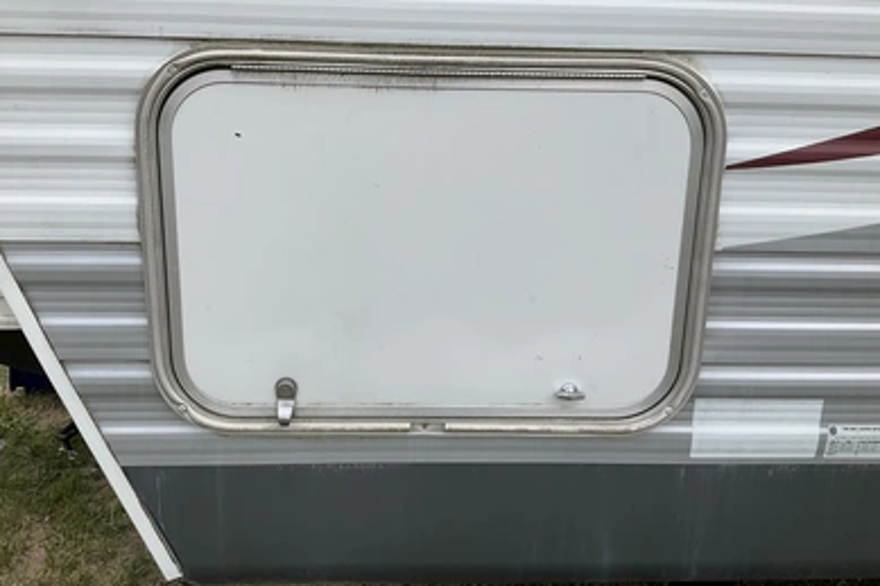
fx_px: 757
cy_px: 256
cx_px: 434
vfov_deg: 42.2
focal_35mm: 31
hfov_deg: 60.3
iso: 25
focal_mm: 3
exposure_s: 1/1250
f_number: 1.8
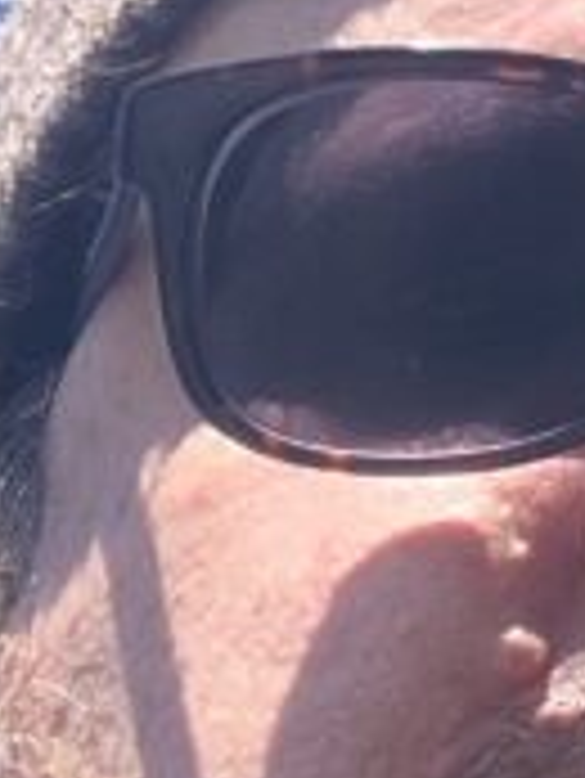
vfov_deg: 10.1
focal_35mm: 189
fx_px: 4253
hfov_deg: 7.3
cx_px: 1438
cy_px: -373
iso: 20
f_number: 2.2
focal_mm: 2.87
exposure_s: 1/611
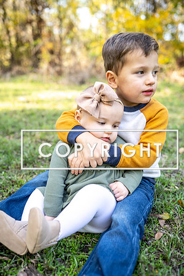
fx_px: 268
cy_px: 138
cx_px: 92
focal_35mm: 35
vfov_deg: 54.4
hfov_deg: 37.9
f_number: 2.8
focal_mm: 35
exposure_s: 1/160
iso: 160
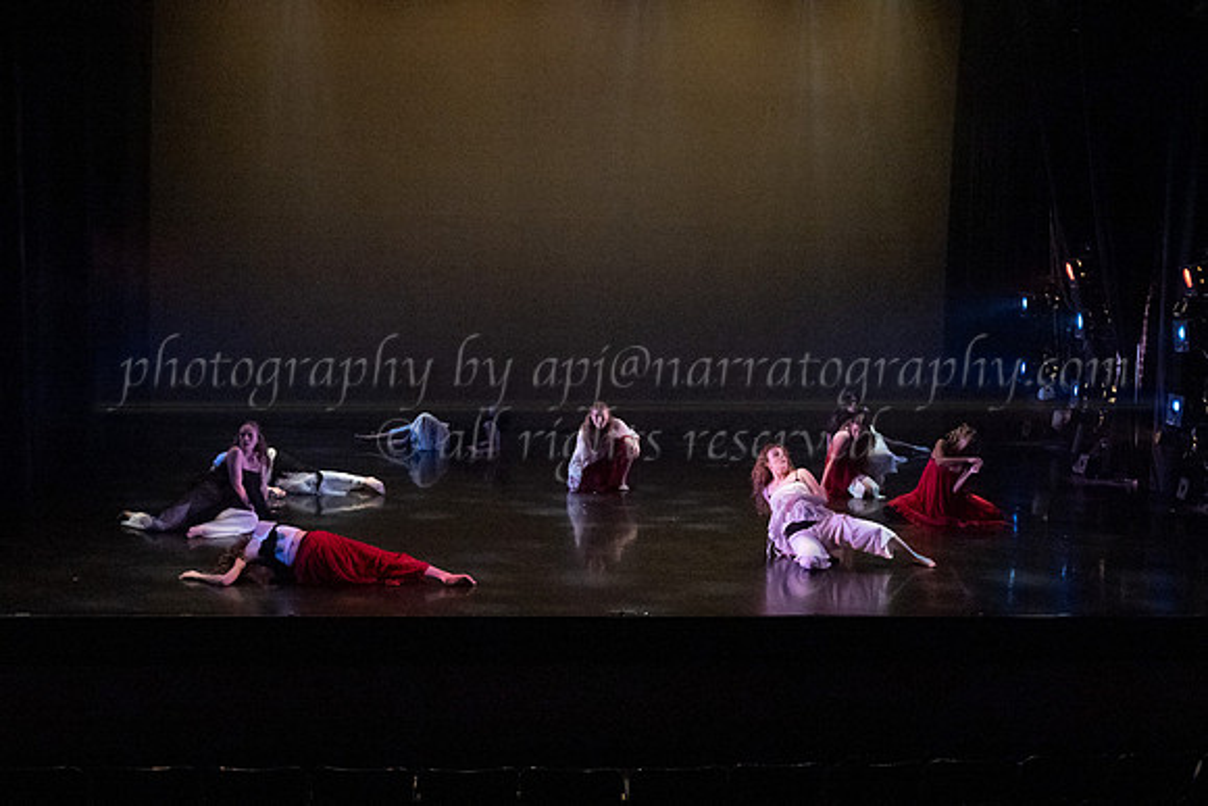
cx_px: 750
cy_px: 446
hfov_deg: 37.4
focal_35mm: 53
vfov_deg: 25.6
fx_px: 1773
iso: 5000
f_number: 2.8
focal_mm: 41
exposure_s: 1/400
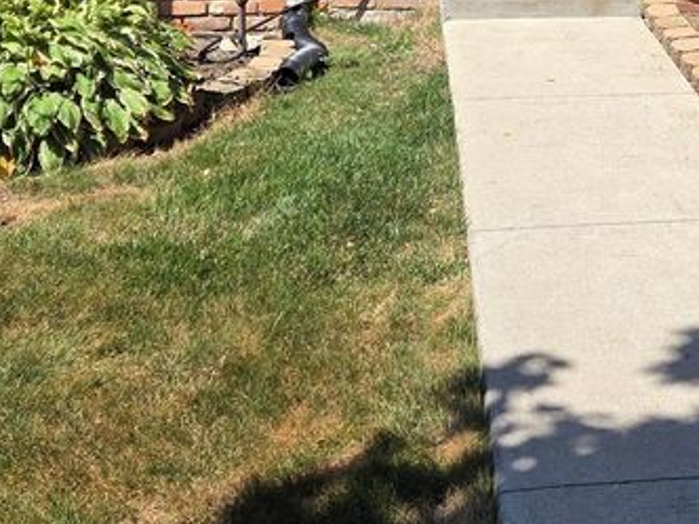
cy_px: -194
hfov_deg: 26.4
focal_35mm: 71
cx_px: 638
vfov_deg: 18.9
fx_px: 1434
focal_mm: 5.4
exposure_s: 1/3446
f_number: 1.8
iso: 80
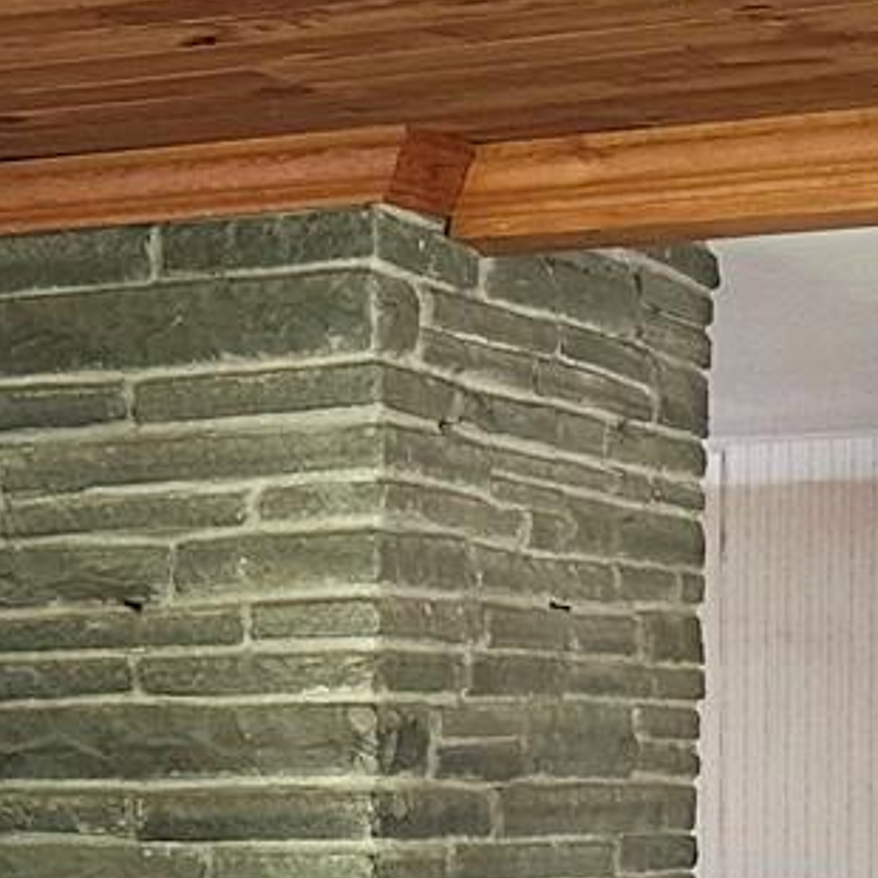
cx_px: -102
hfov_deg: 12.3
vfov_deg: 12.2
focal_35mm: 140
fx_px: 4017
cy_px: 1005
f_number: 1.78
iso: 400
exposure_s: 1/60
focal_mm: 6.86
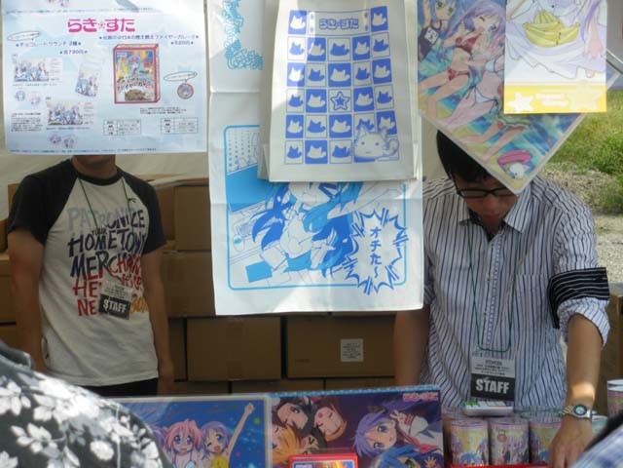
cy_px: 234
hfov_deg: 20.0
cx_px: 312
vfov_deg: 15.1
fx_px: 1764
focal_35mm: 98
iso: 64
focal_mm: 17.4
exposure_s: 1/320
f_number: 5
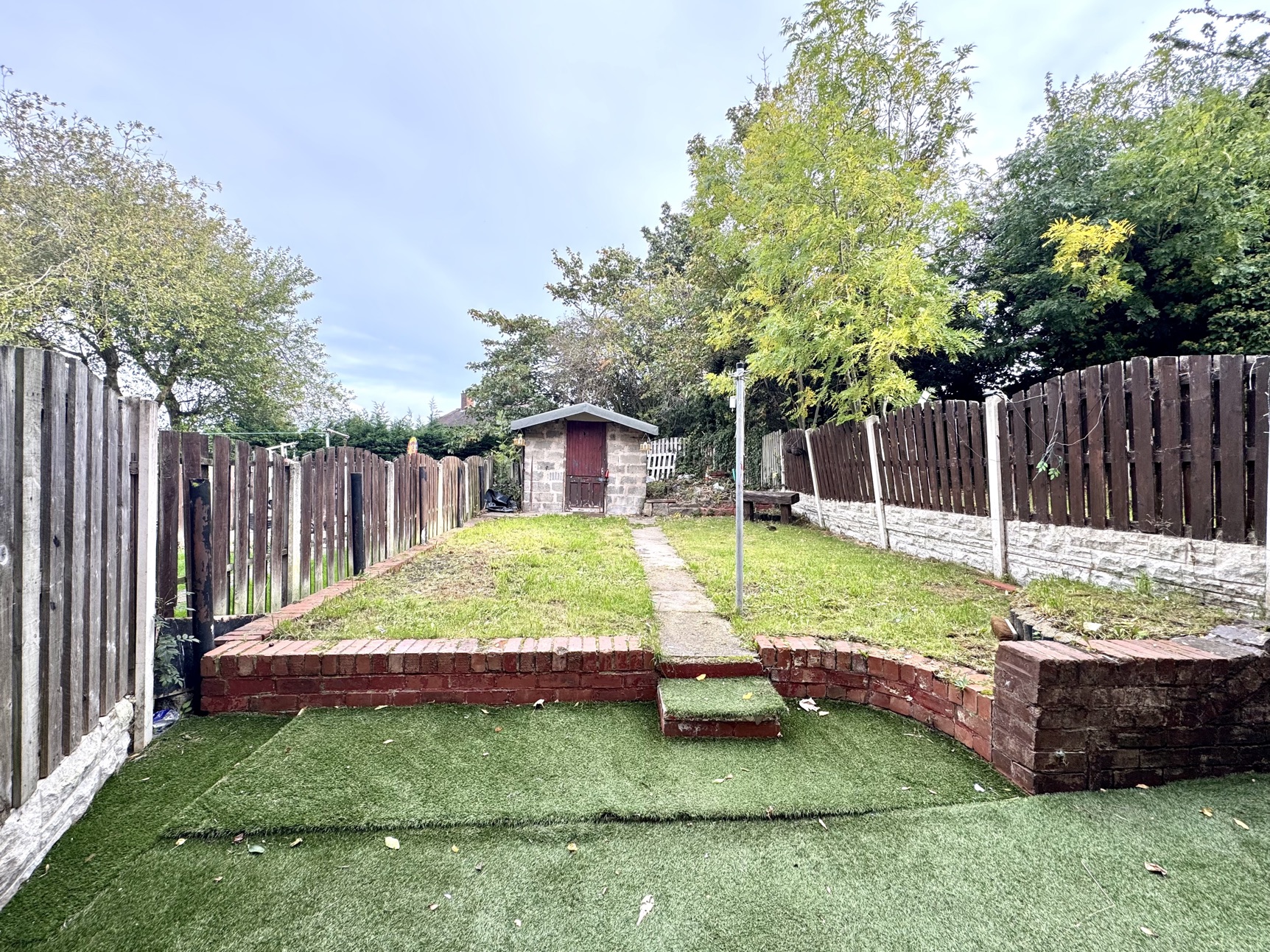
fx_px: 514
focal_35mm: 14
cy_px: 476
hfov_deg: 102.1
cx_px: 635
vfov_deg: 85.7
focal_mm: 2.22
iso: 40
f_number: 2.2
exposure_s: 1/257
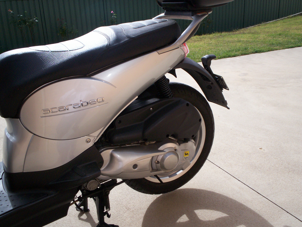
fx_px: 314
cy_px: 114
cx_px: 151
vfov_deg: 39.7
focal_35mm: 36
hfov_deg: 51.4
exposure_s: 1/595
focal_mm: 5.9
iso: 100
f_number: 4.5
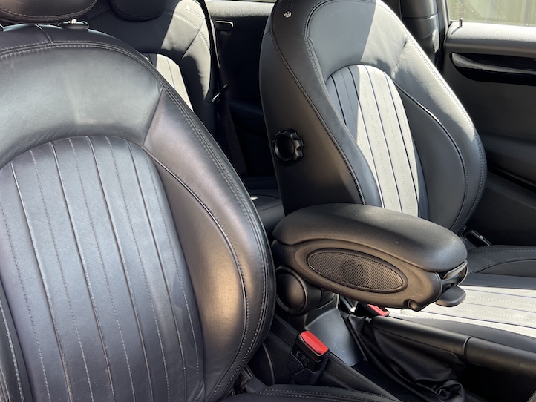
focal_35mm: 36
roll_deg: +0.7
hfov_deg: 50.9
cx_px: 205
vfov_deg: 39.2
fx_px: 558
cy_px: 131
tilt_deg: -13.7
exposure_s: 1/121
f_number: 1.5
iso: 80
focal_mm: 5.7
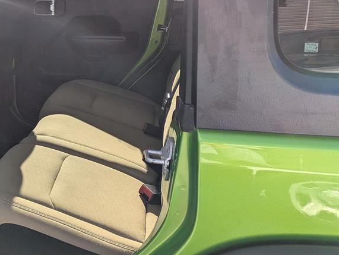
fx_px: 549
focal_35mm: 56
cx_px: -20
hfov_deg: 31.1
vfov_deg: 25.8
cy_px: 62
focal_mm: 5.43
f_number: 1.89
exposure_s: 1/623
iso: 41
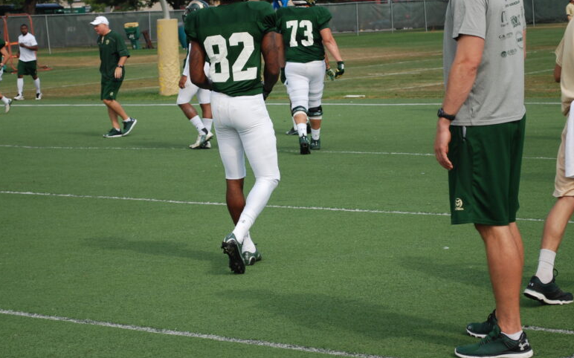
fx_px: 1746
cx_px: 258
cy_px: 115
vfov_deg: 11.7
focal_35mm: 112
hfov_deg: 18.7
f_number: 5.6
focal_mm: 55
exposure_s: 1/500
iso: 200
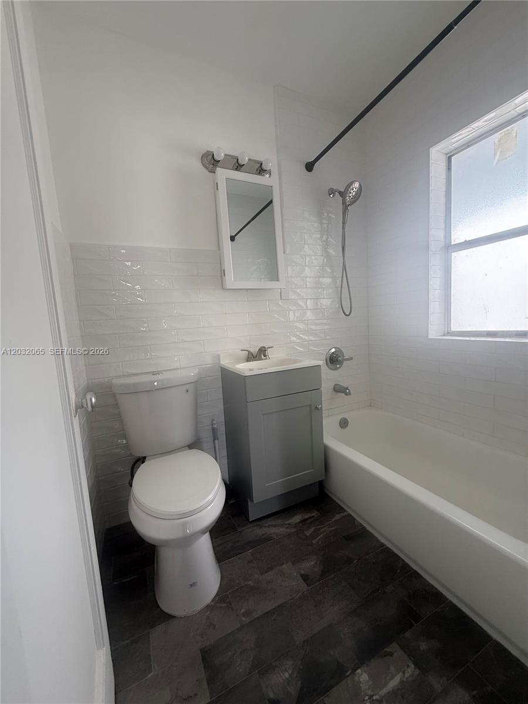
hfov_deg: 85.7
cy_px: 352
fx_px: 285
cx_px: 264
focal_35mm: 14
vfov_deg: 102.1
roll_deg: +3.3
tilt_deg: -6.2
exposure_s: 1/99
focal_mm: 2.22
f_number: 2.2
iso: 100
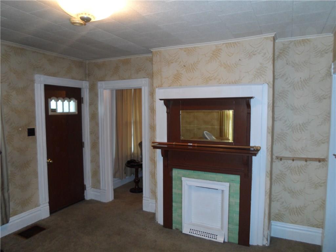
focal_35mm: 25
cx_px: 168
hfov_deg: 69.4
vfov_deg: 54.9
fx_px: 243
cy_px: 126
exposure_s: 1/30
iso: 200
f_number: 2.5
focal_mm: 4.5
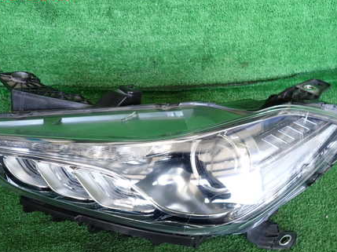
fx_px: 340
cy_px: 162
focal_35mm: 35
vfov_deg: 40.3
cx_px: 162
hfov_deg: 52.7
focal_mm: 4.5
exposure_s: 1/60
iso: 200
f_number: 2
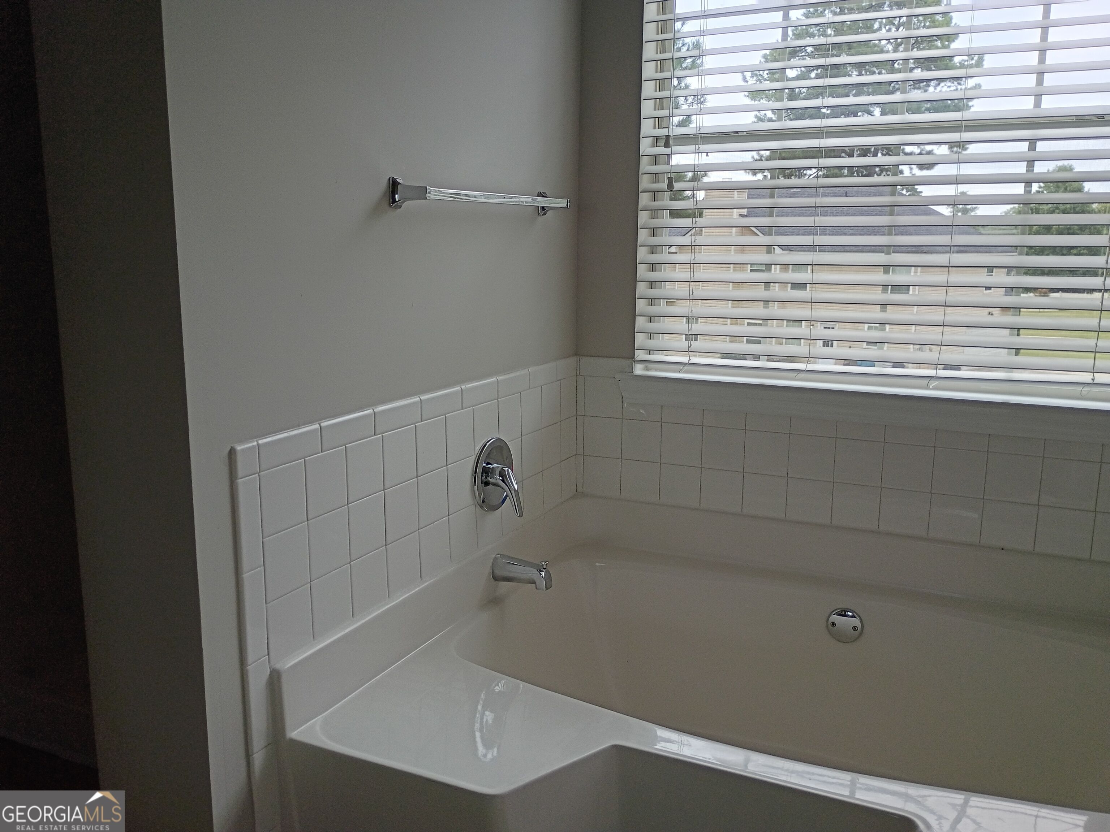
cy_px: 416
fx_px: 930
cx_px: 555
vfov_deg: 48.2
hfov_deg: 61.7
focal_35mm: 29
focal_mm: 4.27
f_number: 1.8
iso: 100
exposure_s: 1/165
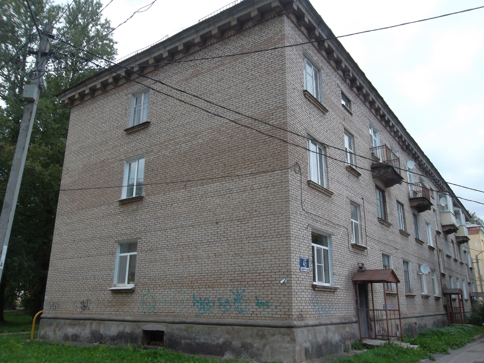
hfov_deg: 65.3
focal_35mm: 27
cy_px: 182
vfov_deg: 51.4
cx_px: 242
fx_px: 378
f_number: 3.5
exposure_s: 1/90
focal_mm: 4.9
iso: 80
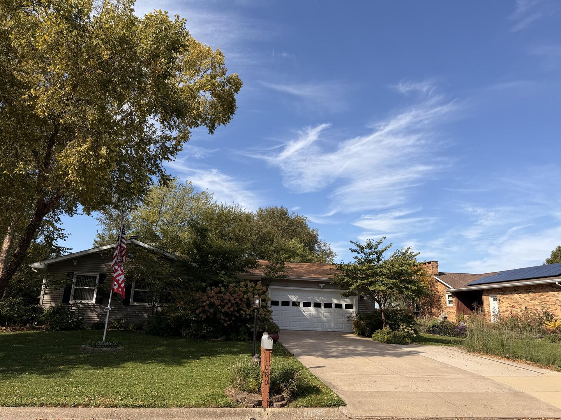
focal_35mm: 24
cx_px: 280
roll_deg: -2.1
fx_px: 389
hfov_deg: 71.6
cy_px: 210
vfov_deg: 56.8
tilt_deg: +13.7
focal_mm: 6.76
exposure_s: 1/4167
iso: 80
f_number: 1.78
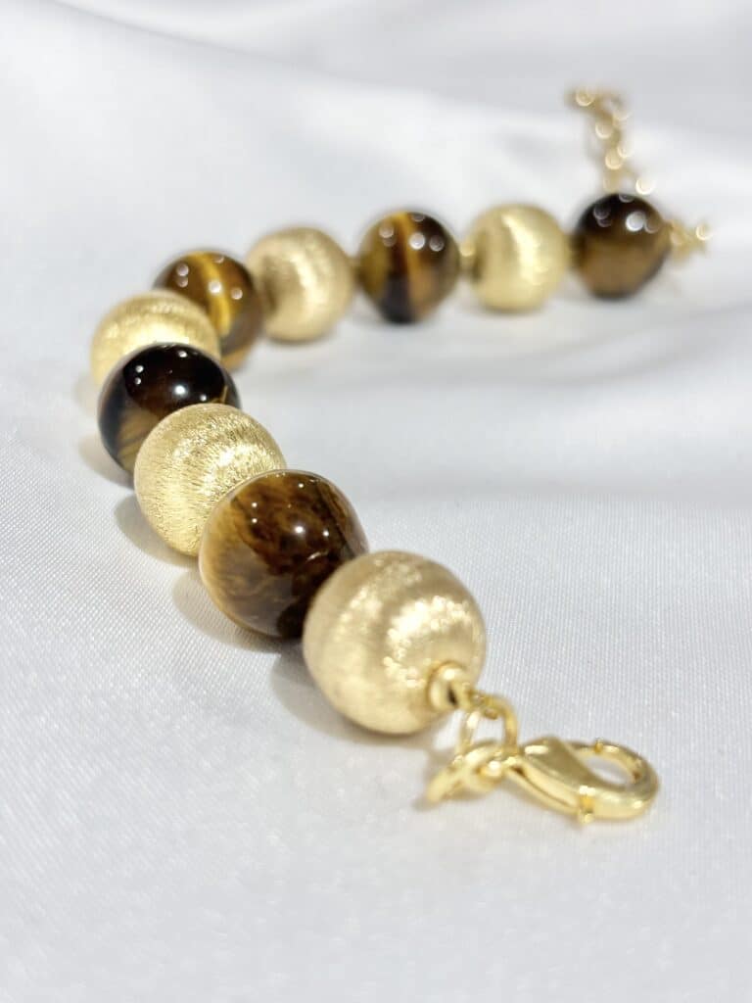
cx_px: 376
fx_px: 1506
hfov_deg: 28.0
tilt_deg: -17.8
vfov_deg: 36.8
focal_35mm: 52
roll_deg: +0.9
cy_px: 502
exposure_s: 1/228
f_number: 1.6
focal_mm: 5.96
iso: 32
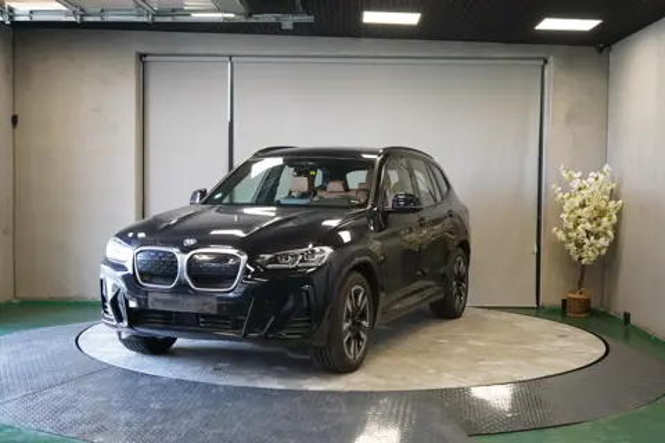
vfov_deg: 28.1
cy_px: 222
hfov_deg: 41.1
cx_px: 332
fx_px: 887
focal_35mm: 48
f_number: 4.5
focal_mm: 48
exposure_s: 1/160
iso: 2500
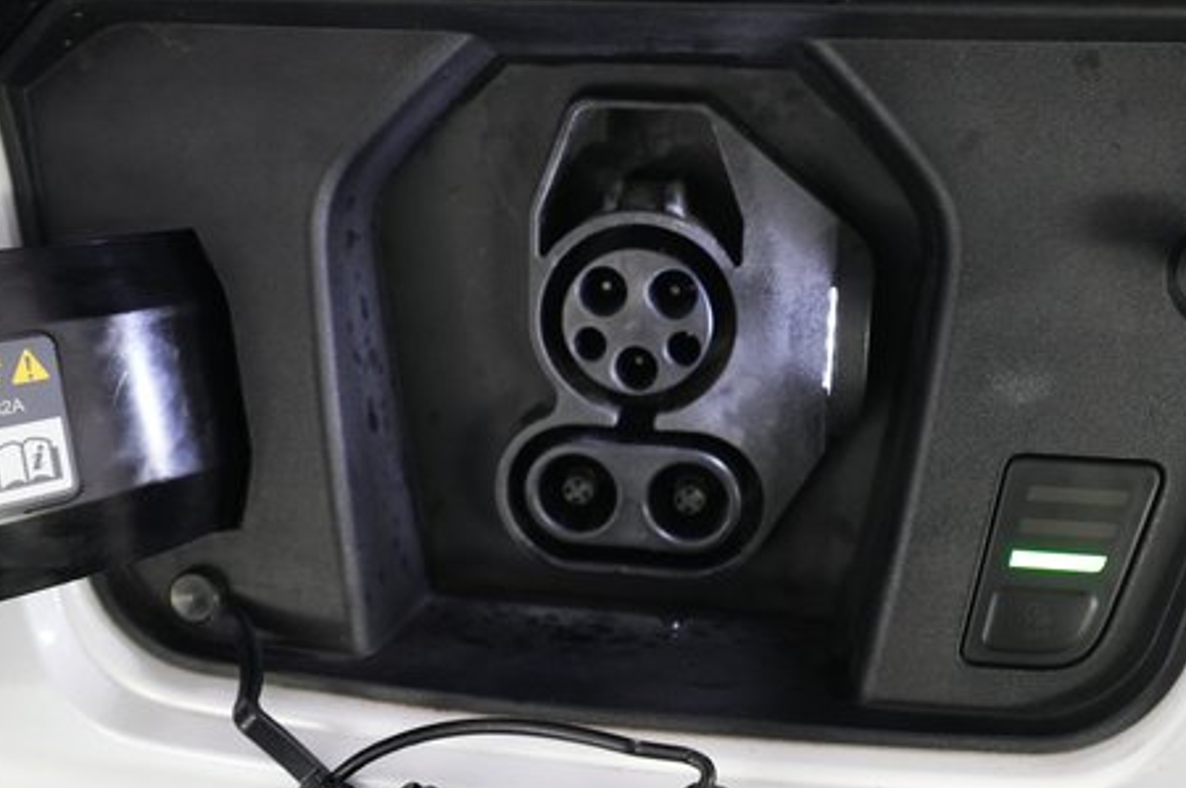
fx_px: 1218
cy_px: 366
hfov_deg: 51.9
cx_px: 614
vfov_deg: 35.8
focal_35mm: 37
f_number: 4
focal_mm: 26
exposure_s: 1/160
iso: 4000
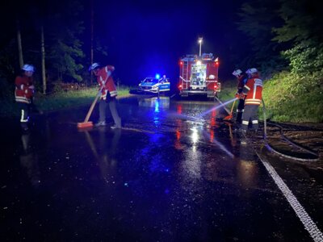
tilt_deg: -12.3
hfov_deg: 67.3
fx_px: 243
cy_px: 121
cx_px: 162
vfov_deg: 53.1
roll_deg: -3.2
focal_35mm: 26
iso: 2000
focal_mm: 4.25
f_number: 1.8
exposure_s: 1/15
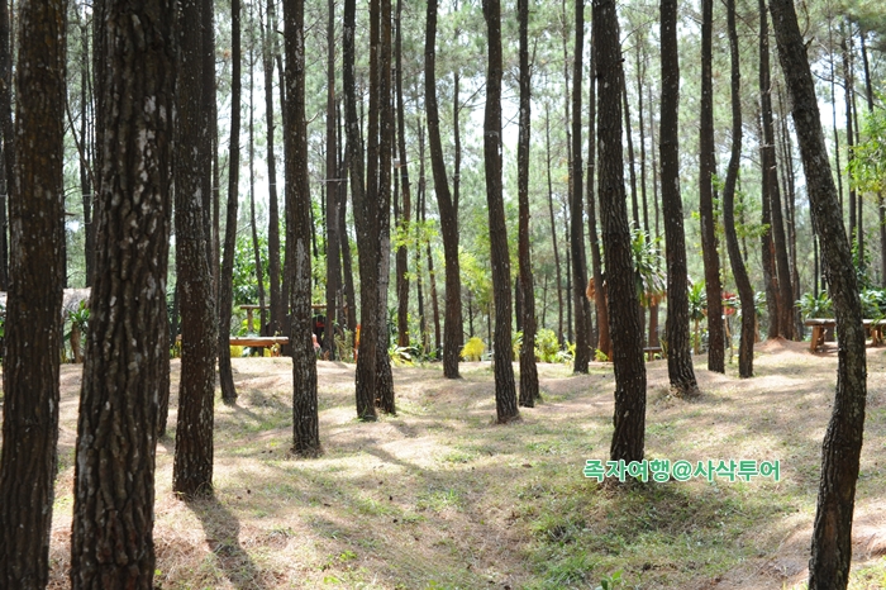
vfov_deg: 19.4
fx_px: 1722
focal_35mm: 70
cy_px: 295
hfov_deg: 28.9
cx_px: 443
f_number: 10
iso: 2000
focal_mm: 70
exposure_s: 1/400
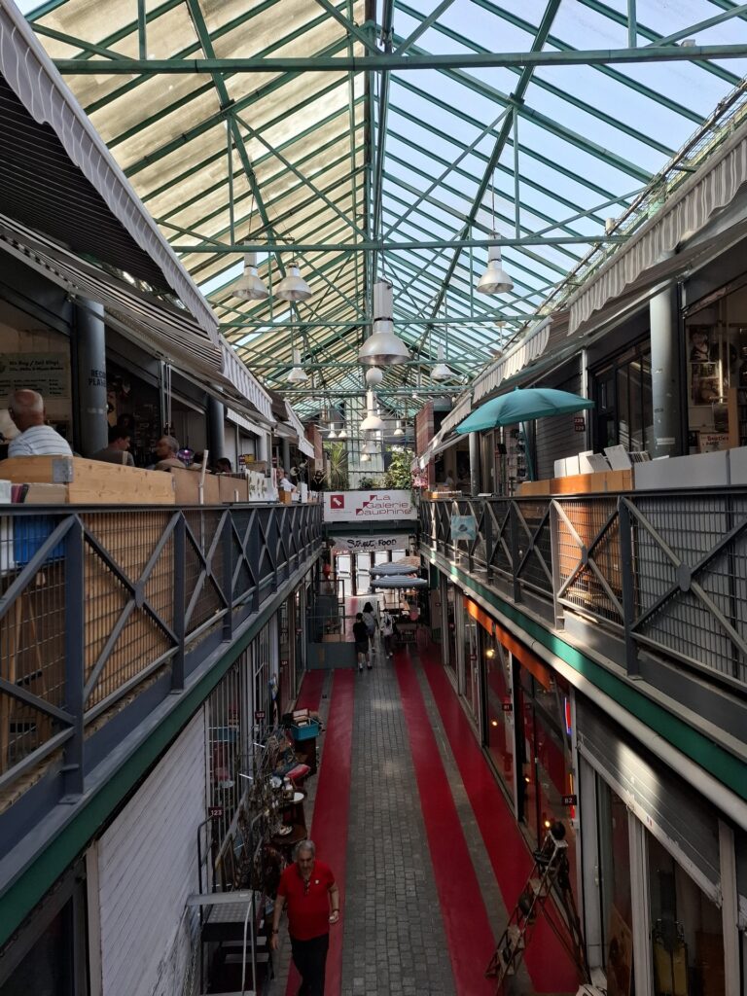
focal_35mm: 23
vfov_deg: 73.9
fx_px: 662
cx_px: 374
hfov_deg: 58.9
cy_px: 498
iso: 50
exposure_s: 1/421
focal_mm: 5.54
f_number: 1.8
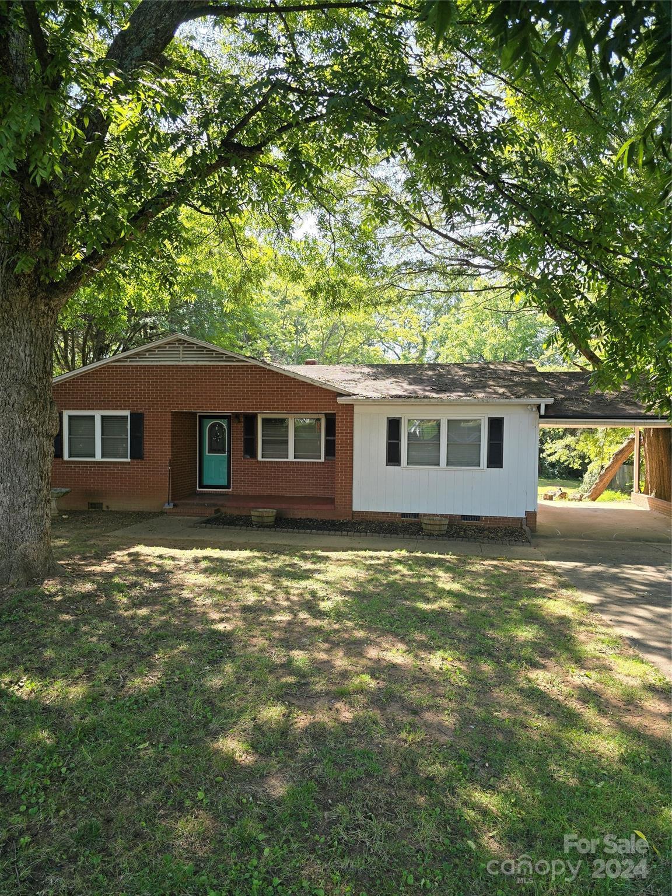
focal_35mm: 23
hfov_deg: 58.9
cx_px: 336
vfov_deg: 73.9
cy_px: 448
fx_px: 595
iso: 32
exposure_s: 1/180
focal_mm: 6.3
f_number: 1.7
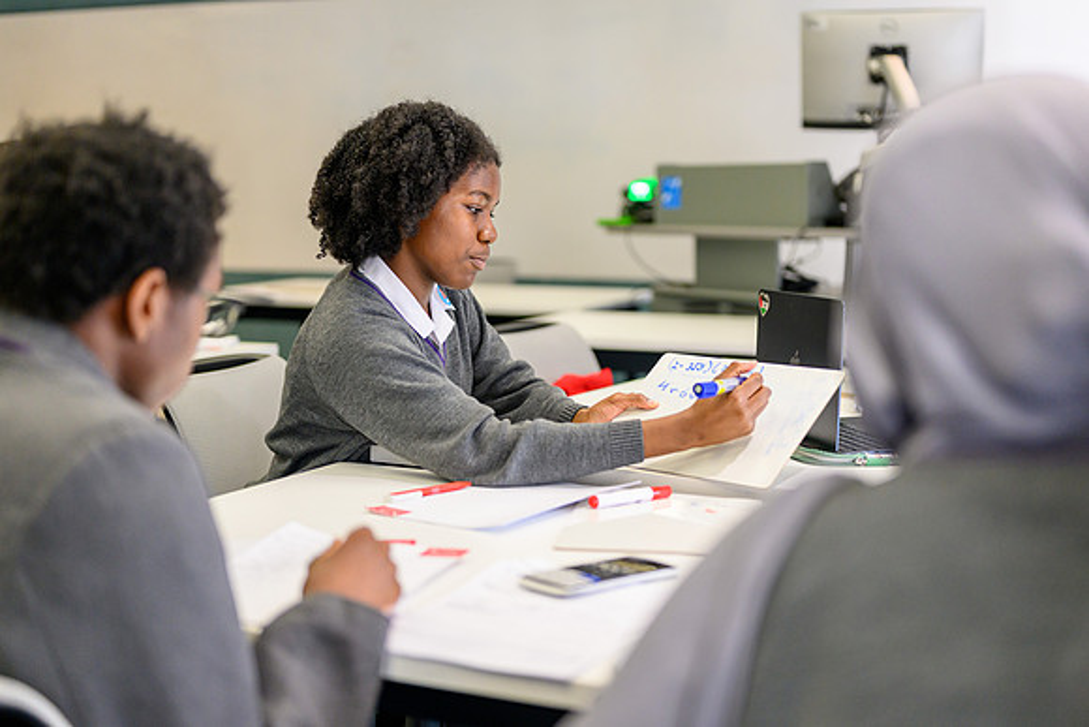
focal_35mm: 50
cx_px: 544
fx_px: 1525
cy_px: 364
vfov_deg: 26.8
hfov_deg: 39.3
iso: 1400
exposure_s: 1/640
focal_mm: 50
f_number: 1.8
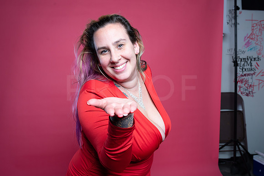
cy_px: 88
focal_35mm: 35
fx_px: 257
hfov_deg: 54.4
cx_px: 132
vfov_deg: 37.9
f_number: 8
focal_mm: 35
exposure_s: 1/160
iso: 100
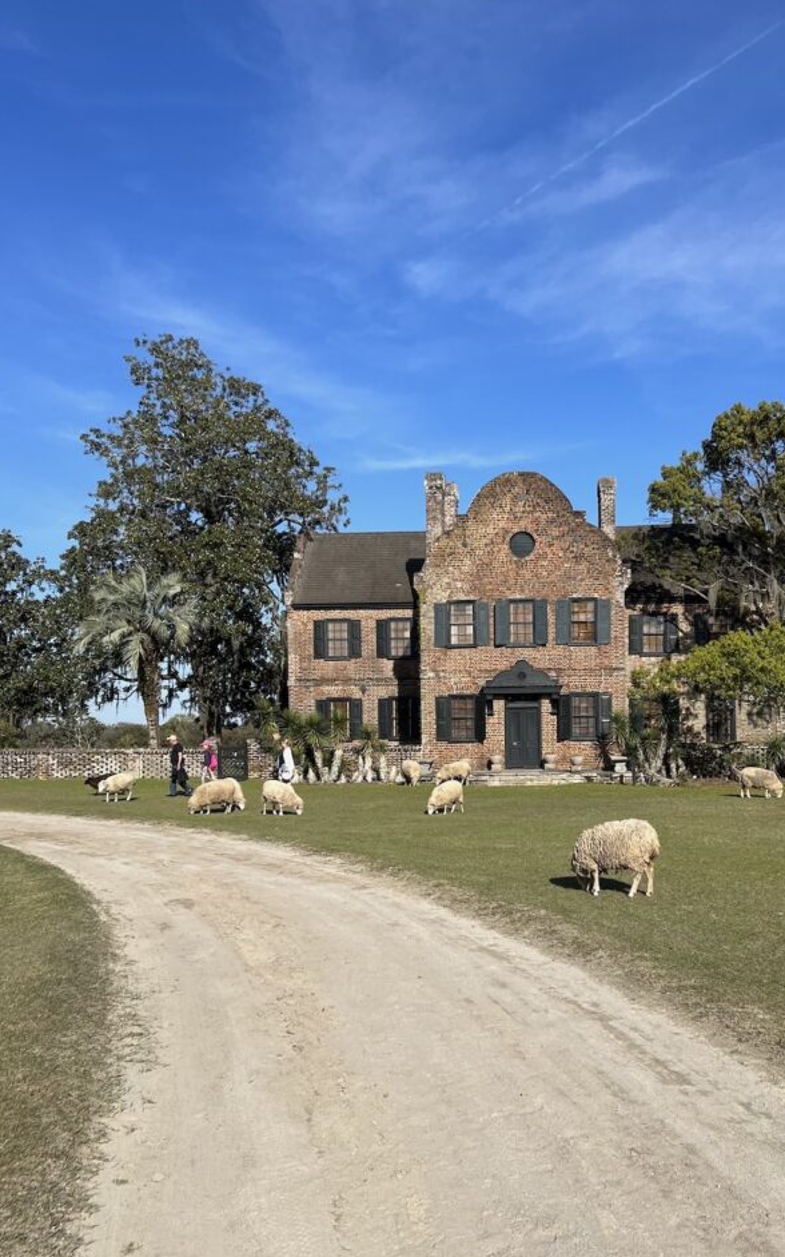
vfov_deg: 62.9
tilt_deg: +2.2
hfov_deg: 41.6
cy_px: 622
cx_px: 479
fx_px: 1027
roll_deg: +1.5
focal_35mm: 30
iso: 50
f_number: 1.5
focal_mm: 5.7
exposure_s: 1/5319
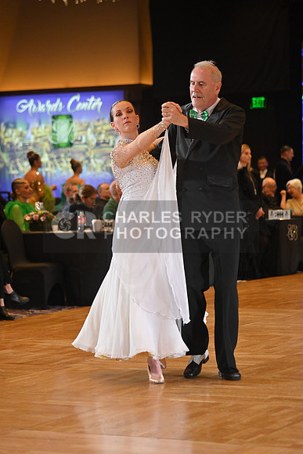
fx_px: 1514
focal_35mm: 120
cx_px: 152
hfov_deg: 11.4
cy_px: 227
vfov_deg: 17.1
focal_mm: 120
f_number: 4
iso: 1600
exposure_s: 1/400
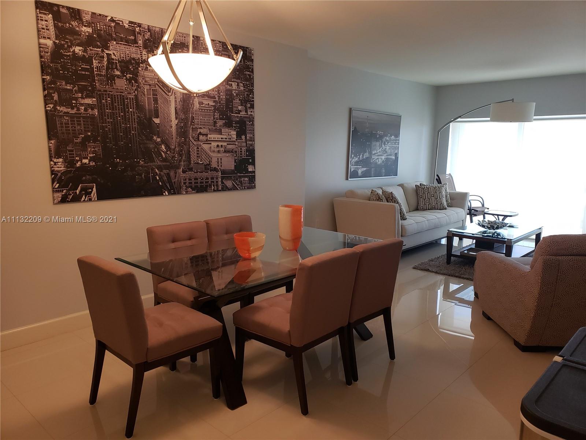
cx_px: 293
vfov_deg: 53.1
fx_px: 440
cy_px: 220
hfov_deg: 67.3
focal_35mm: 26
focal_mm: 4.3
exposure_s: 1/60
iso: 200
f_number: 2.4
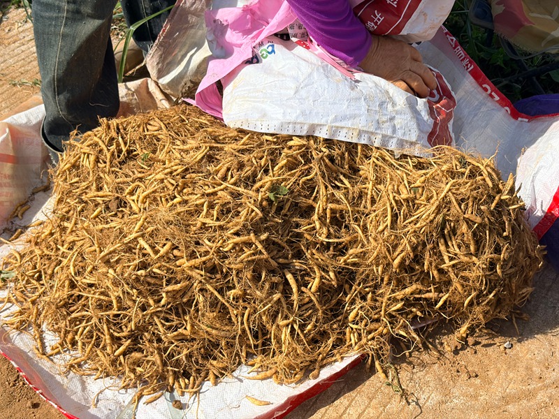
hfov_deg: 36.8
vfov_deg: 28.0
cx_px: 280
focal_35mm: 52
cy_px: 210
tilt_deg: -43.1
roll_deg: -2.1
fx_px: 840
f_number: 1.6
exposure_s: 1/1848
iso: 32
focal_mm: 5.96
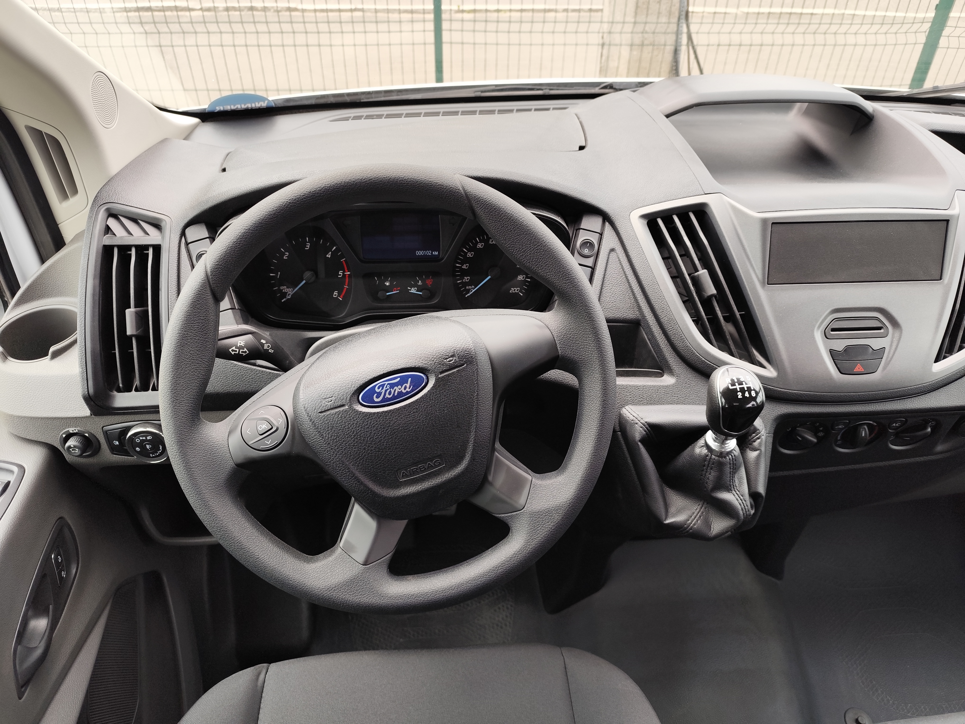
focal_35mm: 23
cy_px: 362
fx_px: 641
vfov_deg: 58.9
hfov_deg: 73.9
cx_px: 482
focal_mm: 6.19
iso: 50
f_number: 1.65
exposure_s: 1/105
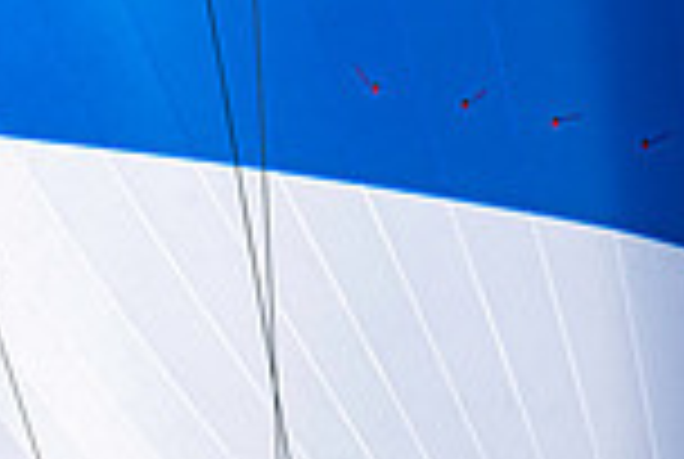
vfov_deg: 0.8
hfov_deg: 1.2
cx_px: 130
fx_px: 33029
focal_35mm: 1735
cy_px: 826
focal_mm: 300
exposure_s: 1/3200
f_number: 5
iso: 320
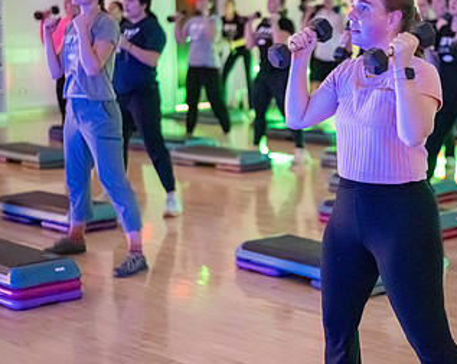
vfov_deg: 17.8
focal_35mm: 86
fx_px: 1162
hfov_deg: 22.0
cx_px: 343
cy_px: 137
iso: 12800
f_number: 1.8
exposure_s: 1/125
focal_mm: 50
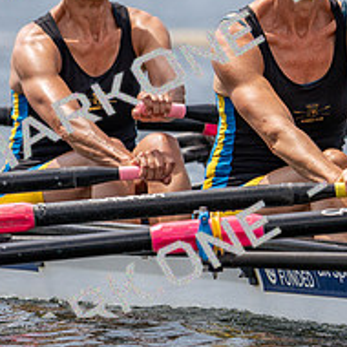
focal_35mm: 876
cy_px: 5
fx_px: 9935
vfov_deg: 2.0
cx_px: 210
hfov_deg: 2.0
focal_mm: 338
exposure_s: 1/1600
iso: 320
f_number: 6.3
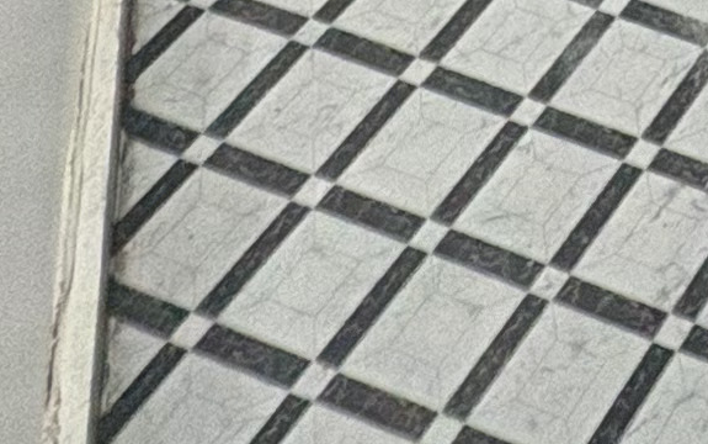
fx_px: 2008
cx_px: 1676
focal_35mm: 104
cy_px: -1450
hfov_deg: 14.1
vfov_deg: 7.5
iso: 160
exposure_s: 1/100
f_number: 2.2
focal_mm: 2.22
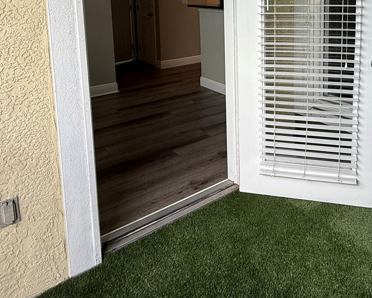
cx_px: 254
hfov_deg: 55.7
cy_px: 32
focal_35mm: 31
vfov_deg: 43.3
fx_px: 341
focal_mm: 2.22
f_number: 2.2
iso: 50
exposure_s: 1/134
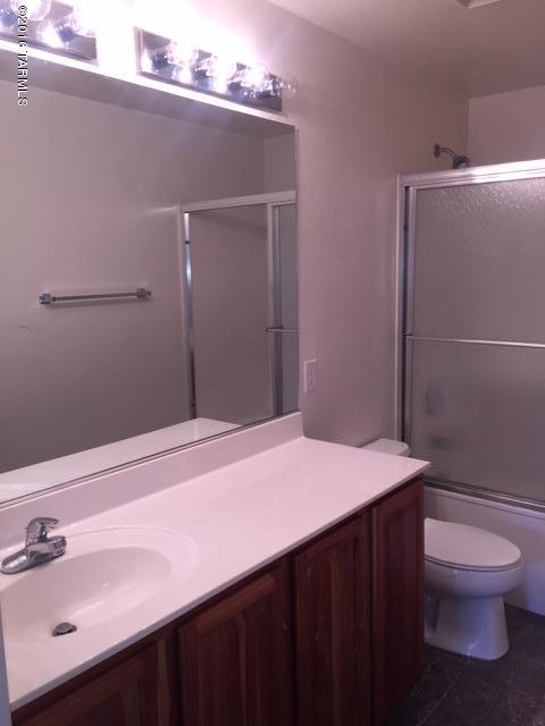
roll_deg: +1.9
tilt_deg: -7.6
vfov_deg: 61.7
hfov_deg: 48.2
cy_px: 363
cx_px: 272
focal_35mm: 29
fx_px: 609
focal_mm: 4.15
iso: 32
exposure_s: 1/30
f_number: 2.2
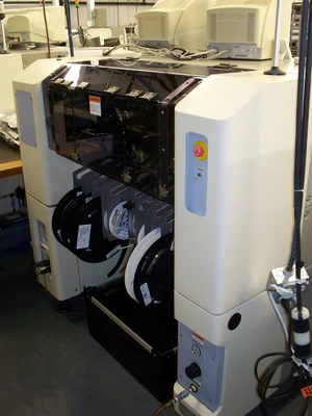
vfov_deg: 51.4
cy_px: 208
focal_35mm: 36
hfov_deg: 39.7
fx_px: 433
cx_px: 156
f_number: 2.8
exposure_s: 1/30
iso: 200
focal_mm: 7.54
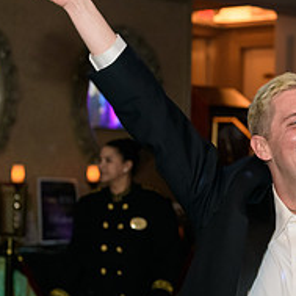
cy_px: 131
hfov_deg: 14.9
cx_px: 307
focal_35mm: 115
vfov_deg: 15.2
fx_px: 1113
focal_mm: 44
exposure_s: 1/125
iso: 1600
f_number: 3.2
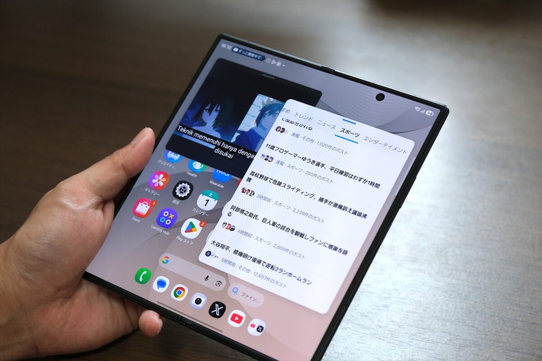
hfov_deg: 27.0
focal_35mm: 75
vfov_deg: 18.2
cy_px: 180
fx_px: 1129
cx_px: 271
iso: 800
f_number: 4
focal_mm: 49.8
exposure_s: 1/125
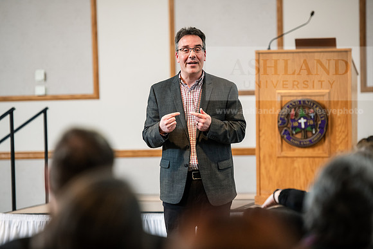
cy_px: 124
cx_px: 186
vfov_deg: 8.1
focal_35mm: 170
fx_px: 1762
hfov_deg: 12.1
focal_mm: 170
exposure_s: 1/200
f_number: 3.2
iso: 1250
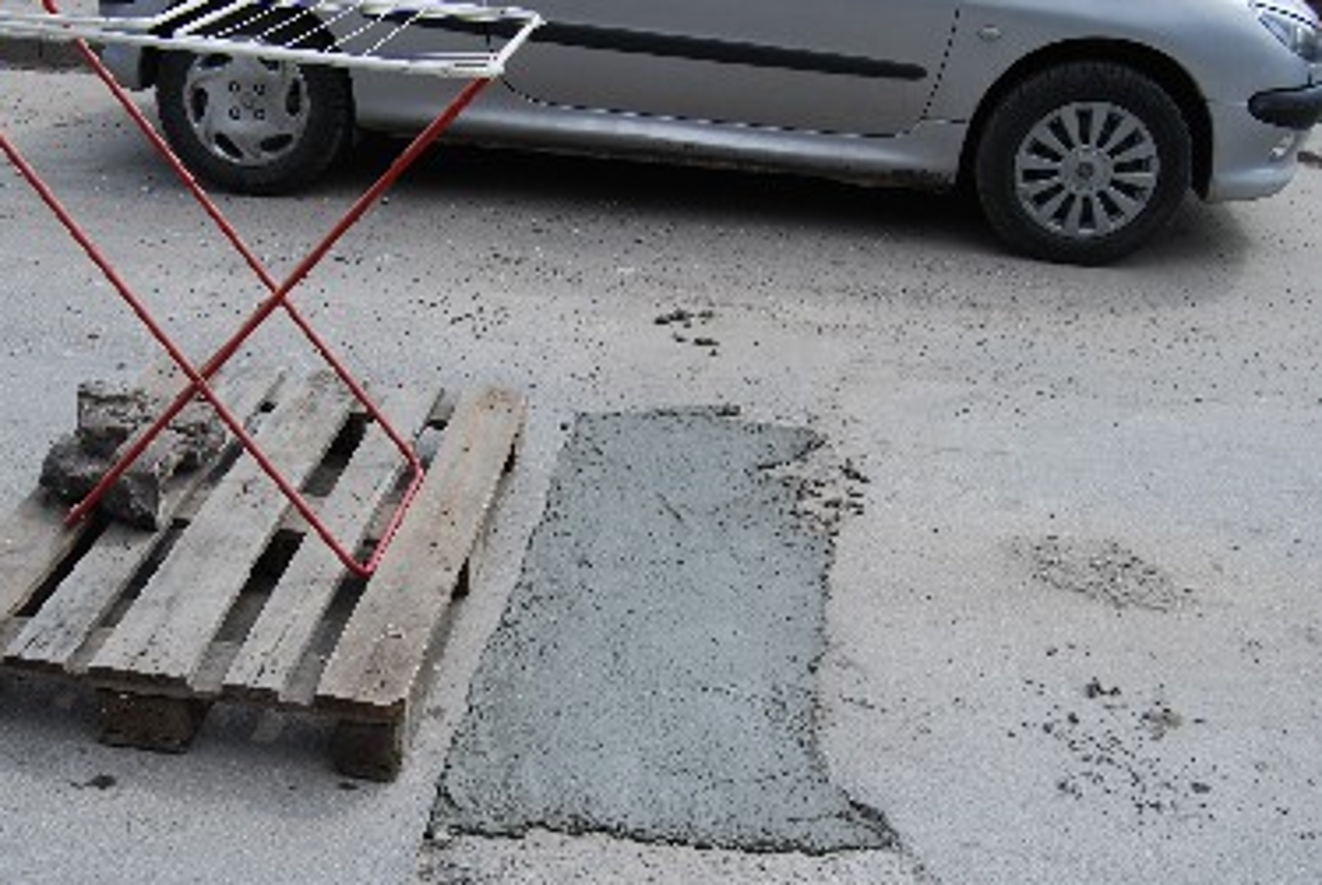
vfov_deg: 28.1
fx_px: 1765
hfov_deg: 40.6
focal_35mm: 48
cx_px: 451
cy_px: 450
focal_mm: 24
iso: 100
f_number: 7.1
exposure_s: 1/200
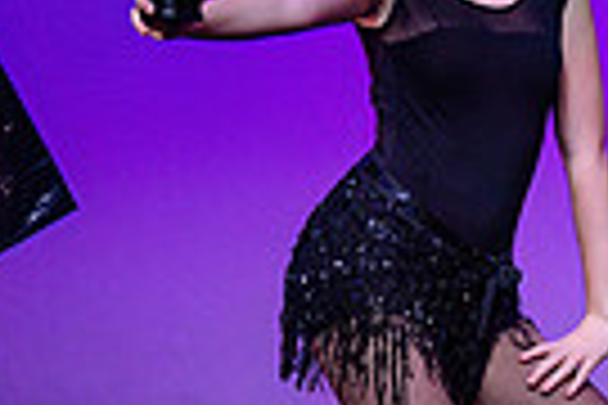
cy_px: 16
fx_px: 12108
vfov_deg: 1.9
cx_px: 523
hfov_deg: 2.9
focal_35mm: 717
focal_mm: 150
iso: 1250
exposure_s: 1/800
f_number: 2.8
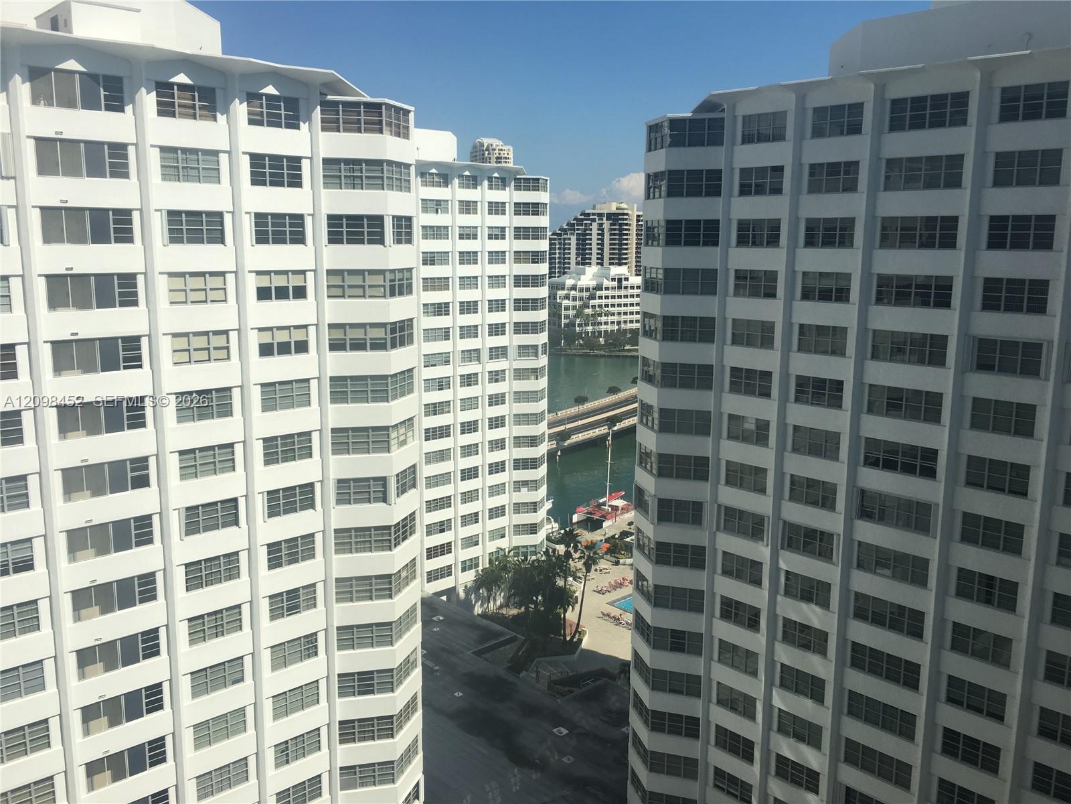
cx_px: 536
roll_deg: -0.8
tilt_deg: -9.5
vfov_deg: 48.2
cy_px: 402
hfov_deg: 61.7
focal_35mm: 29
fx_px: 897
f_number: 2.2
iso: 25
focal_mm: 4.15
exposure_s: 1/1183
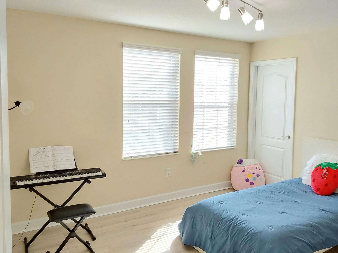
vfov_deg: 45.4
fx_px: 303
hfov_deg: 58.3
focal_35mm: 31
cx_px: 178
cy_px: 122
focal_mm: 2.91
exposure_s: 1/120
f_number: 1.9
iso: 100
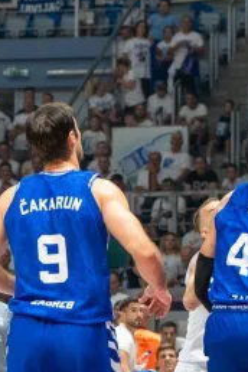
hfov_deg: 6.6
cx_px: 285
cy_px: 113
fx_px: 2129
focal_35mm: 206
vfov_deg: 10.0
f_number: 2.8
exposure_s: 1/800
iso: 2000
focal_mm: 70
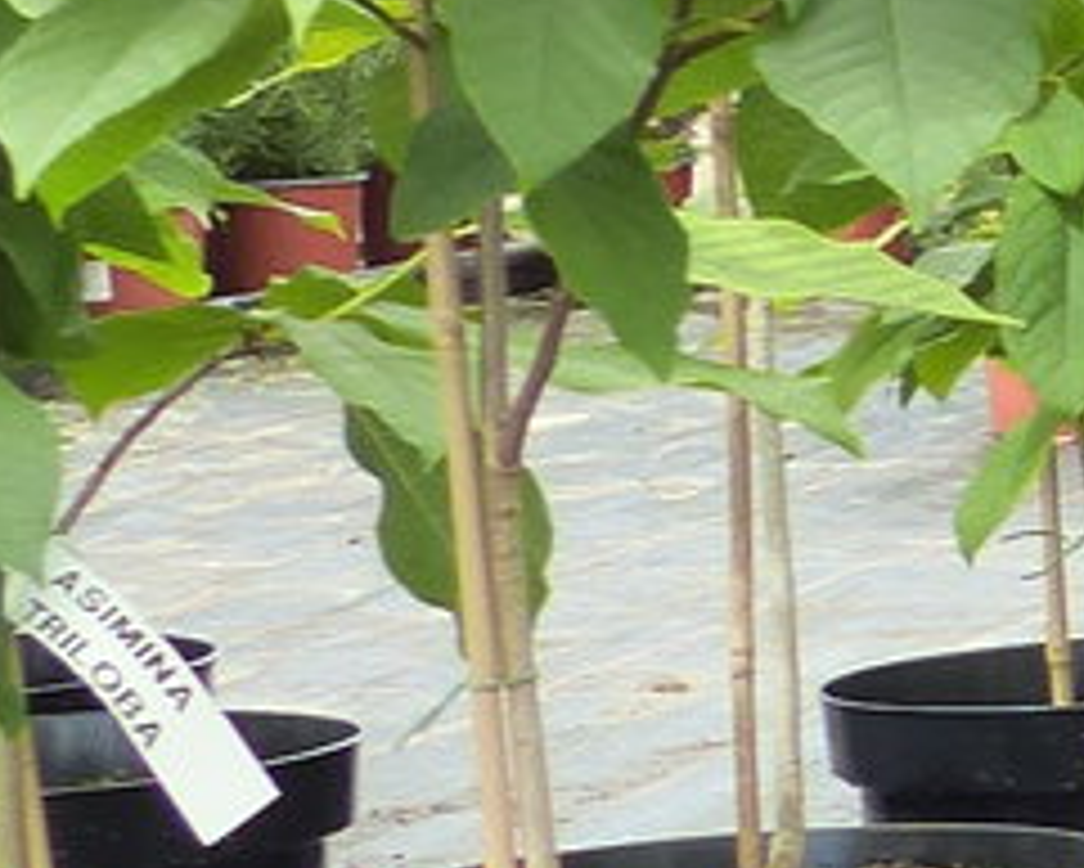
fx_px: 8537
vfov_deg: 5.8
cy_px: 72
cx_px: 3144
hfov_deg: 6.7
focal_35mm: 266
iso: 160
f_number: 2.8
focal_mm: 7.4
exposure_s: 1/80
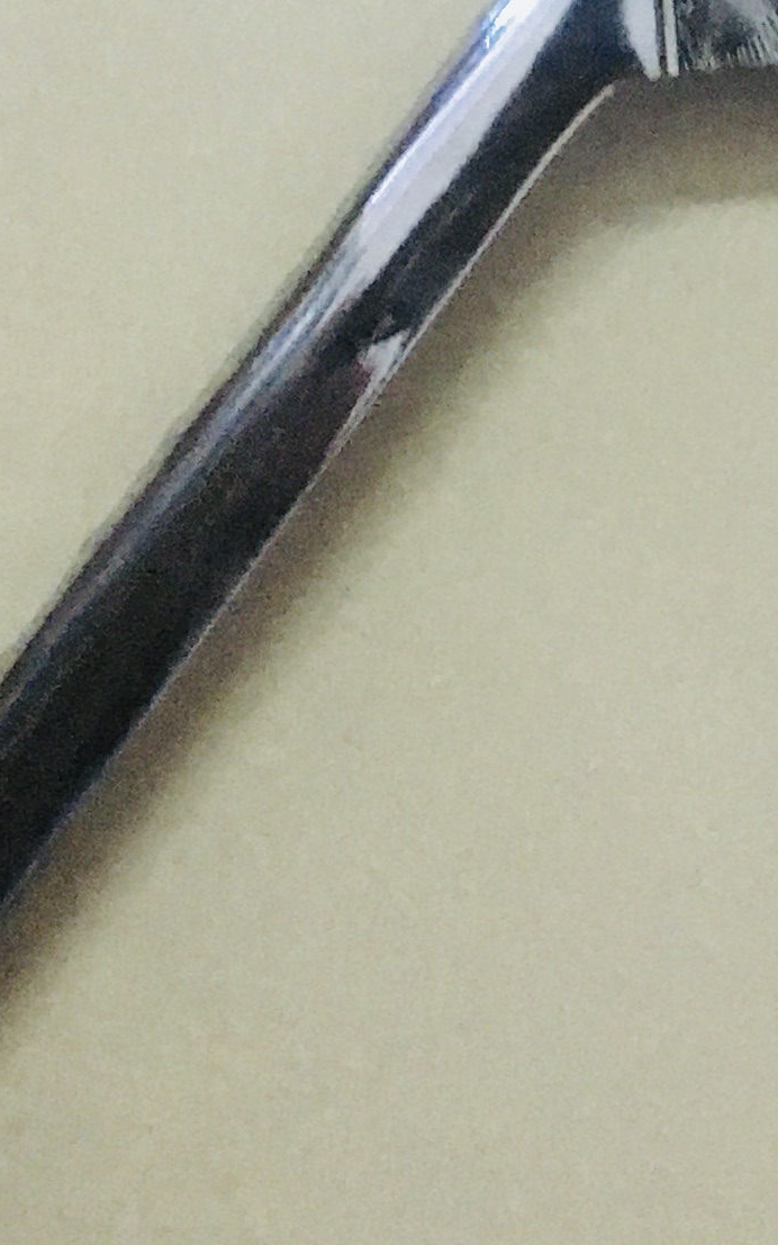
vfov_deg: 18.2
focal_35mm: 112
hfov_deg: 11.5
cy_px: 81
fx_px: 3799
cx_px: 930
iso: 250
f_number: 2.2
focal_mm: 4.15
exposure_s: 1/17
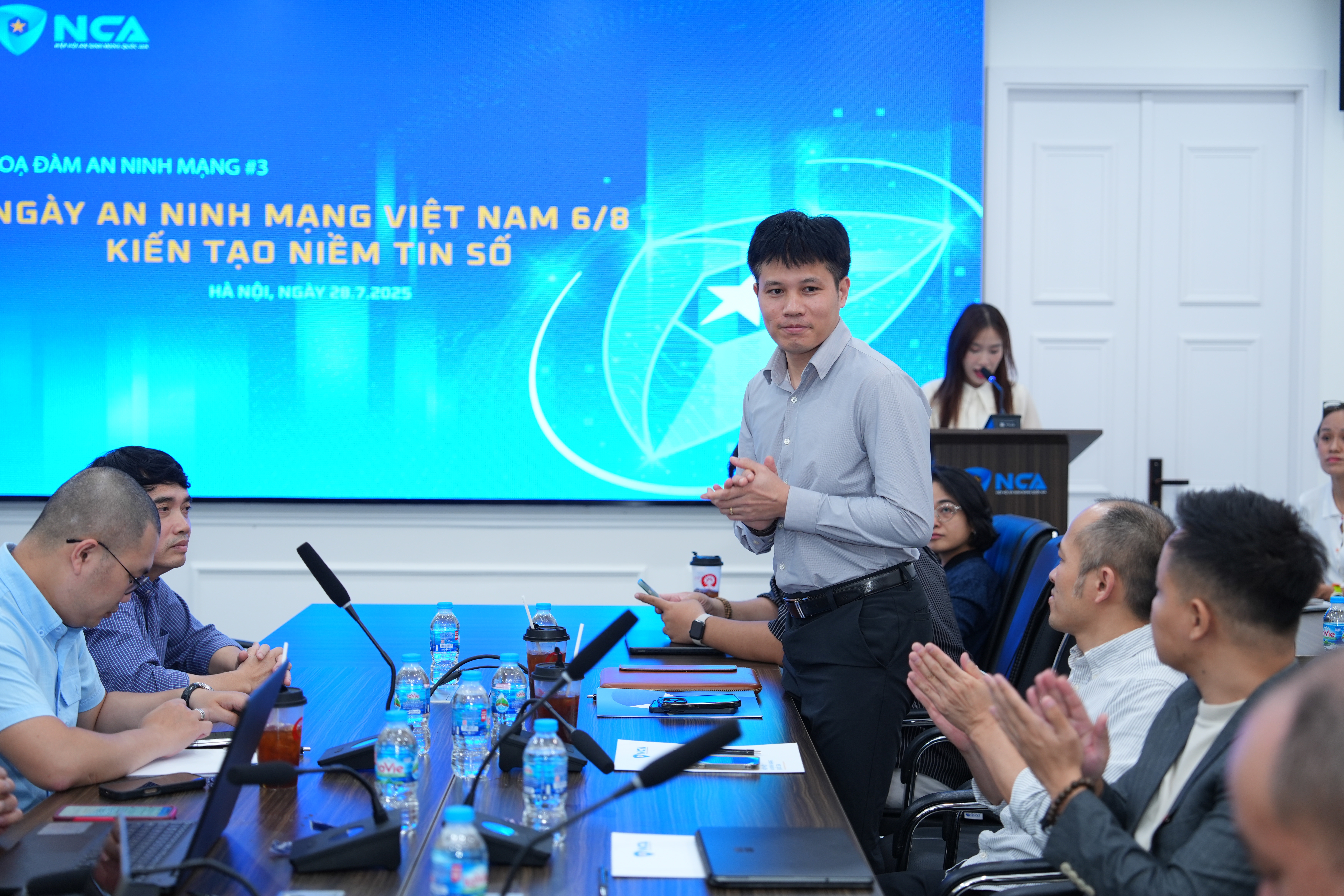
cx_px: 672
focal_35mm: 55
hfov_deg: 36.2
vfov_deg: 24.6
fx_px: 2053
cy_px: 448
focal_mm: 55
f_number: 2.8
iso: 400
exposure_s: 1/100
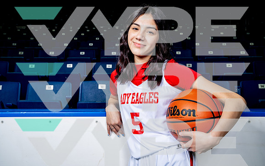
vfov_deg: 32.8
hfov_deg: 50.4
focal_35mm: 39
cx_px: 133
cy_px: 87
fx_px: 282
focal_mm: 38
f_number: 8
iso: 160
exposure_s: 1/125
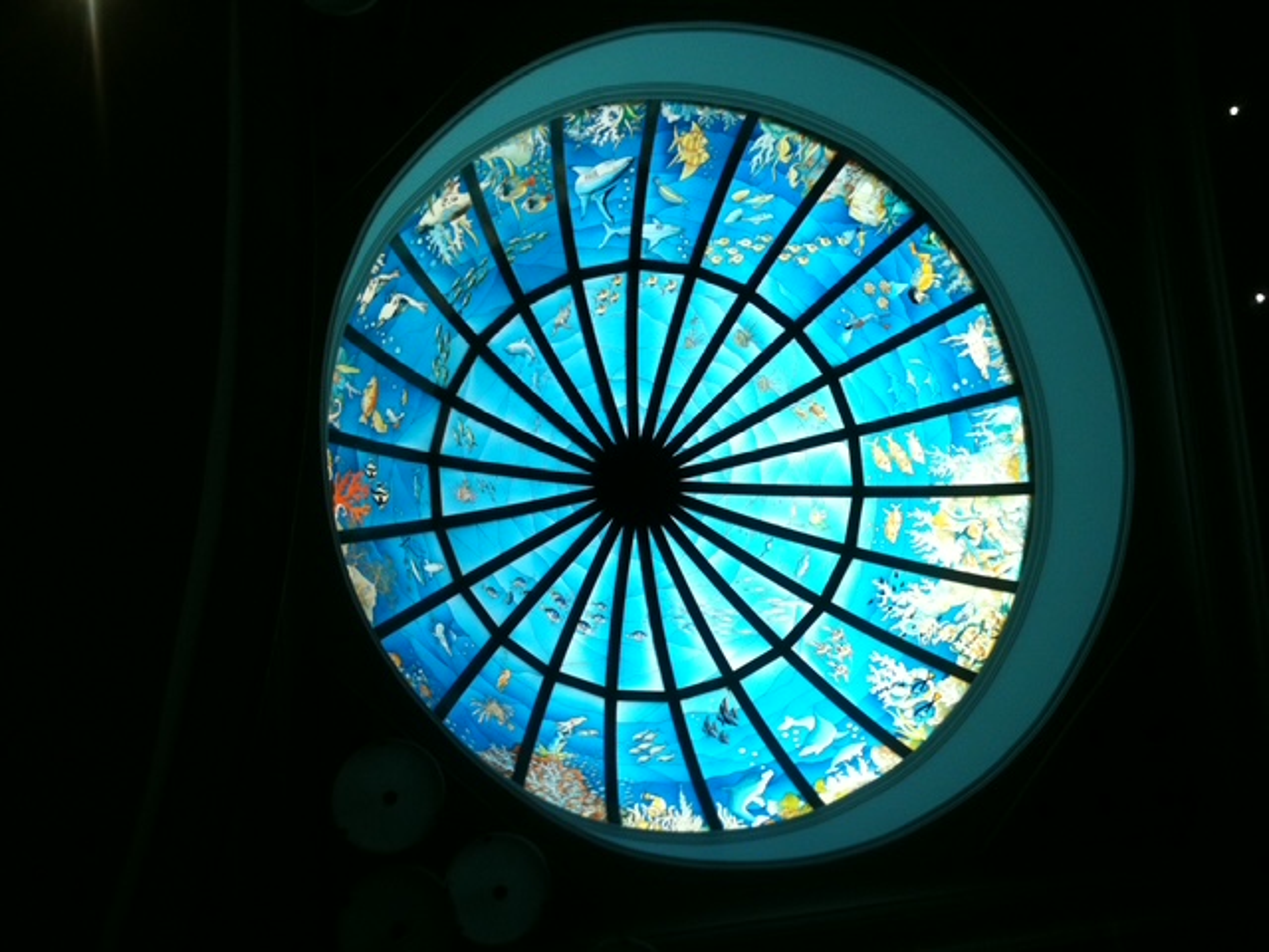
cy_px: 476
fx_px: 1283
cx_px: 634
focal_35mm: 35
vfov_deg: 40.7
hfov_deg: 52.6
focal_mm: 3.85
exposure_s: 1/60
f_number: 2.8
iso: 80
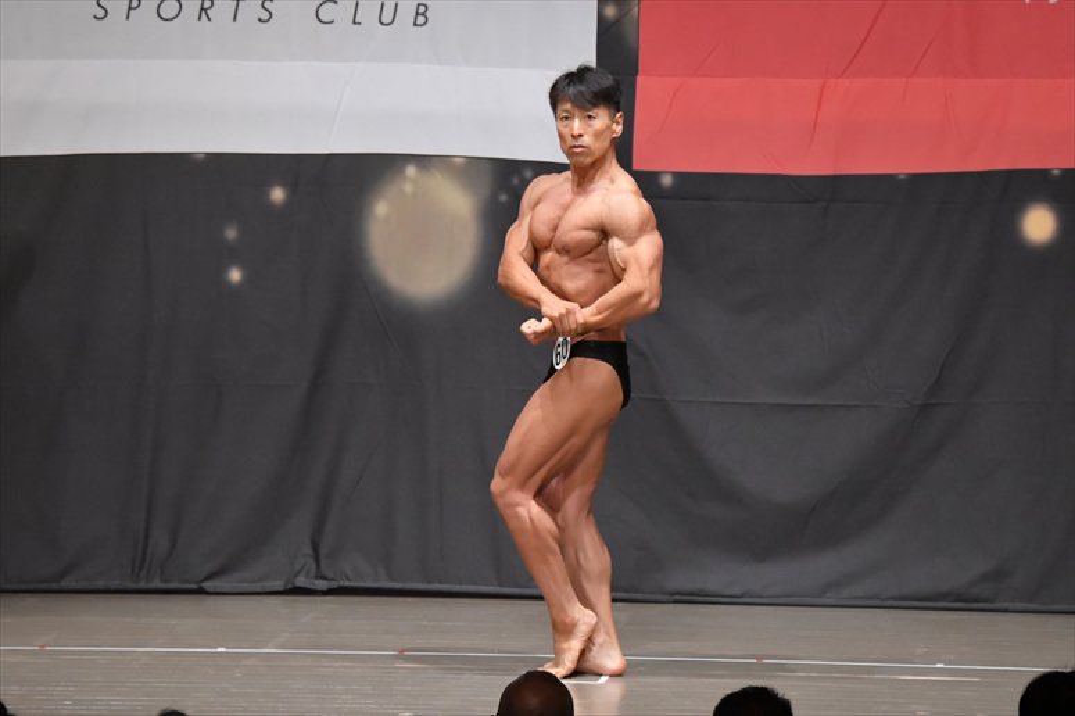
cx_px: 538
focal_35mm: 217
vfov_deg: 6.3
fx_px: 6477
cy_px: 358
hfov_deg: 9.5
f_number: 5.6
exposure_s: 1/400
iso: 6400
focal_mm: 145
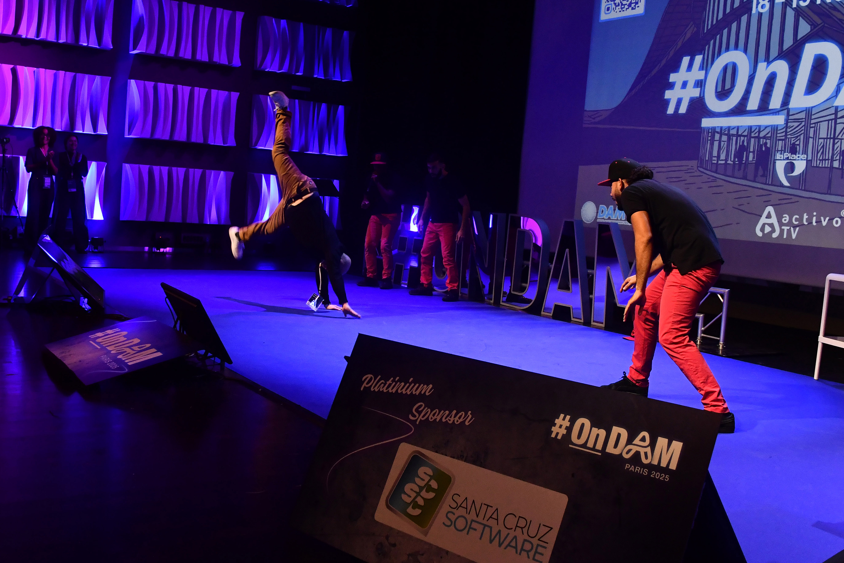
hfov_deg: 67.4
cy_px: 282
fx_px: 633
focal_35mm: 27
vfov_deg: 47.9
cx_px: 422
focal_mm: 18
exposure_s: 1/125
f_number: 5.6
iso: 1600
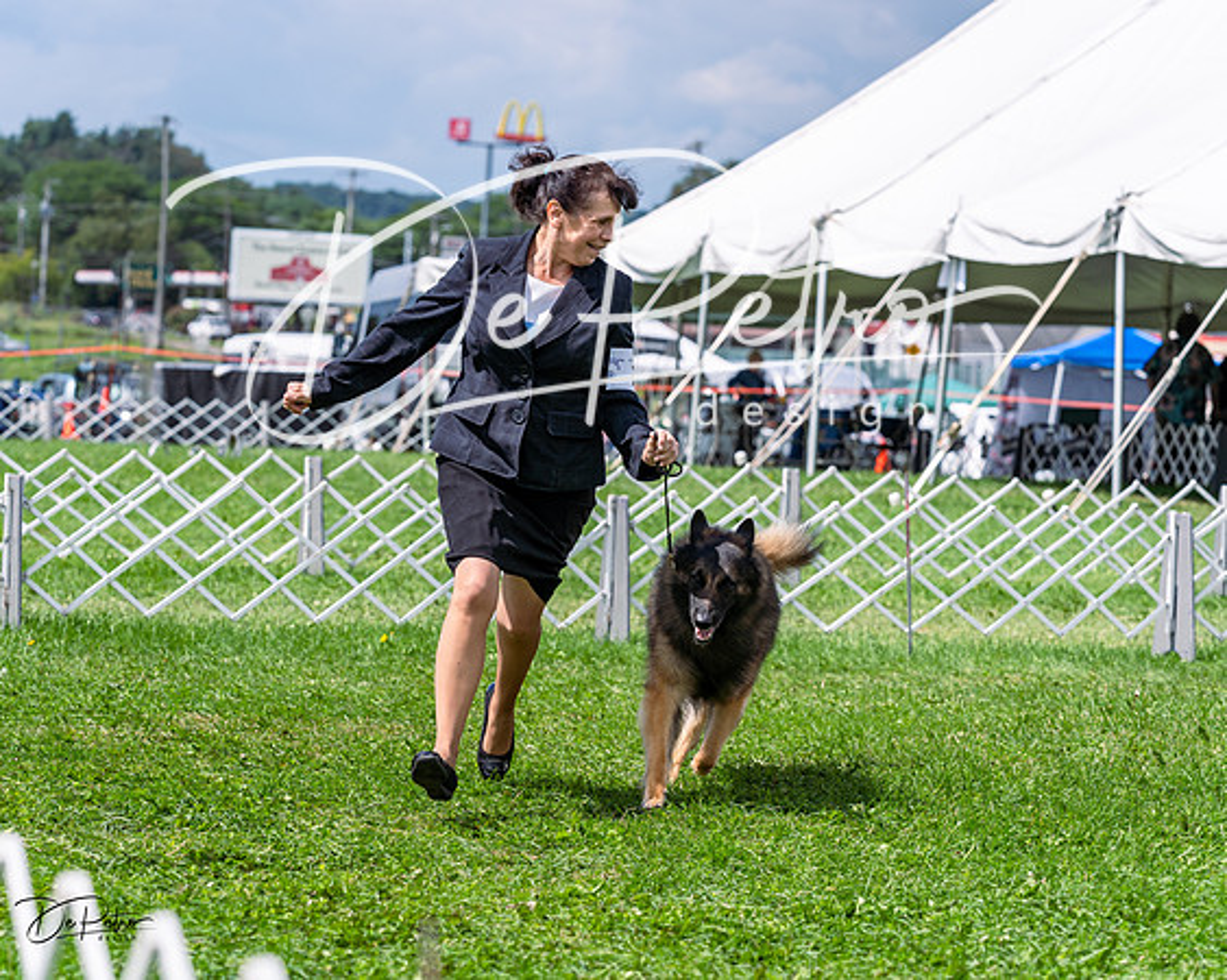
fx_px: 4538
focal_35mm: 125
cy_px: 490
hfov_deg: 15.4
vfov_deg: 12.3
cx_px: 614
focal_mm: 111
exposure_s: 1/1000
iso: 100
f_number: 5
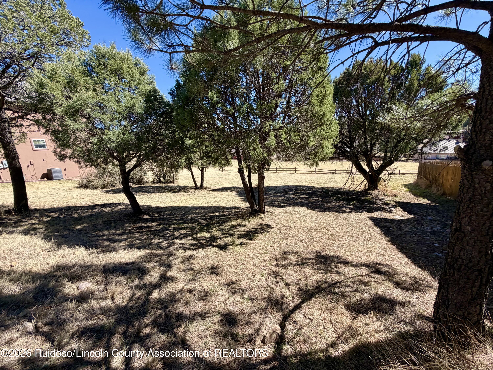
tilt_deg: -12.8
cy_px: 185
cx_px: 246
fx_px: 199
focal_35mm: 14
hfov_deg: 102.1
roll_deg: -1.4
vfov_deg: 85.7
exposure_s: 1/726
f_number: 2.2
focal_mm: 2.22
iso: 40
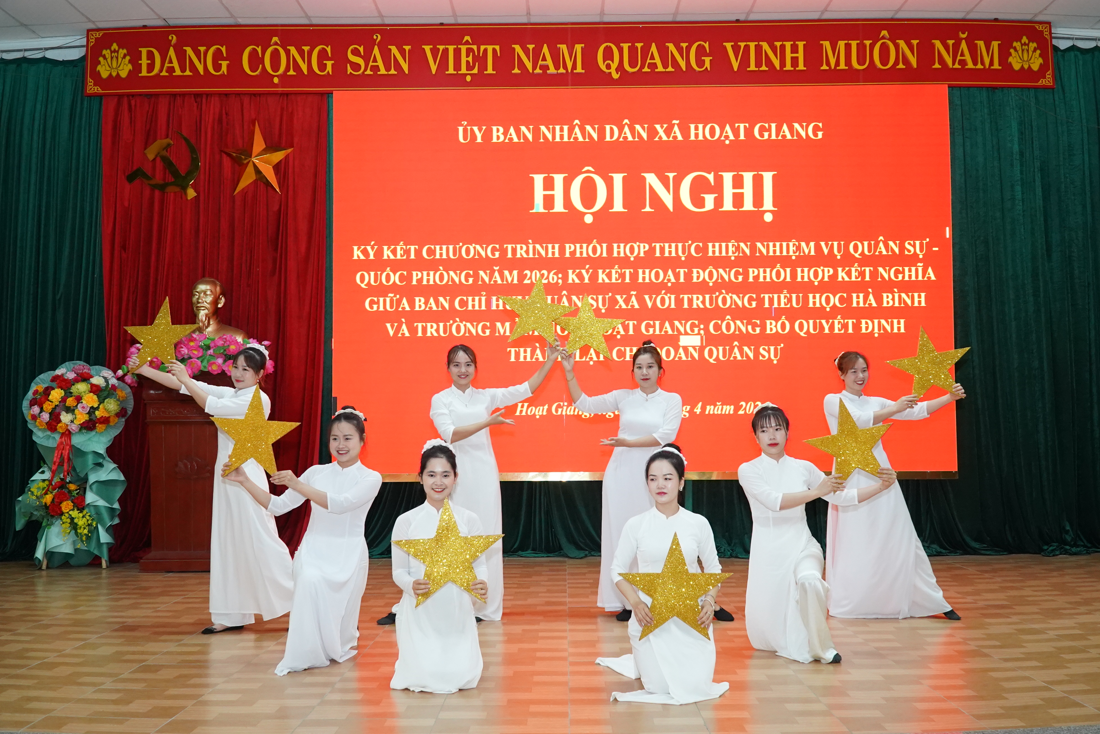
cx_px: 550
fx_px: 947
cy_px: 367
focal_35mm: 31
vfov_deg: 42.3
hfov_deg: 60.3
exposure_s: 1/80
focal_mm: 21
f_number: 6.3
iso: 3200
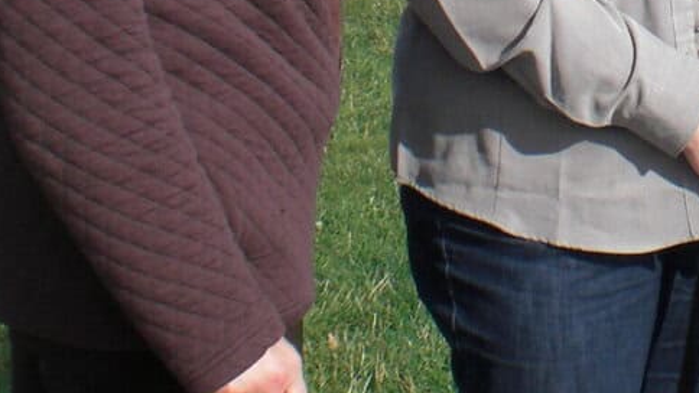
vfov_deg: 8.6
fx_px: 2539
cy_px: -218
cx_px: 917
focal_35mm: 137
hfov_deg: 15.0
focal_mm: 6.3
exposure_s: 1/250
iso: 64
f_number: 5.6
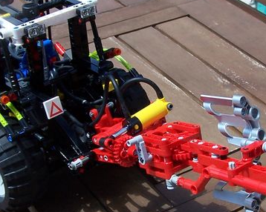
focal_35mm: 83
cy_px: 129
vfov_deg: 18.5
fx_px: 653
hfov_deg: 22.9
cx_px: 186
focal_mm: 6.3
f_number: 4
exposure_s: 1/500
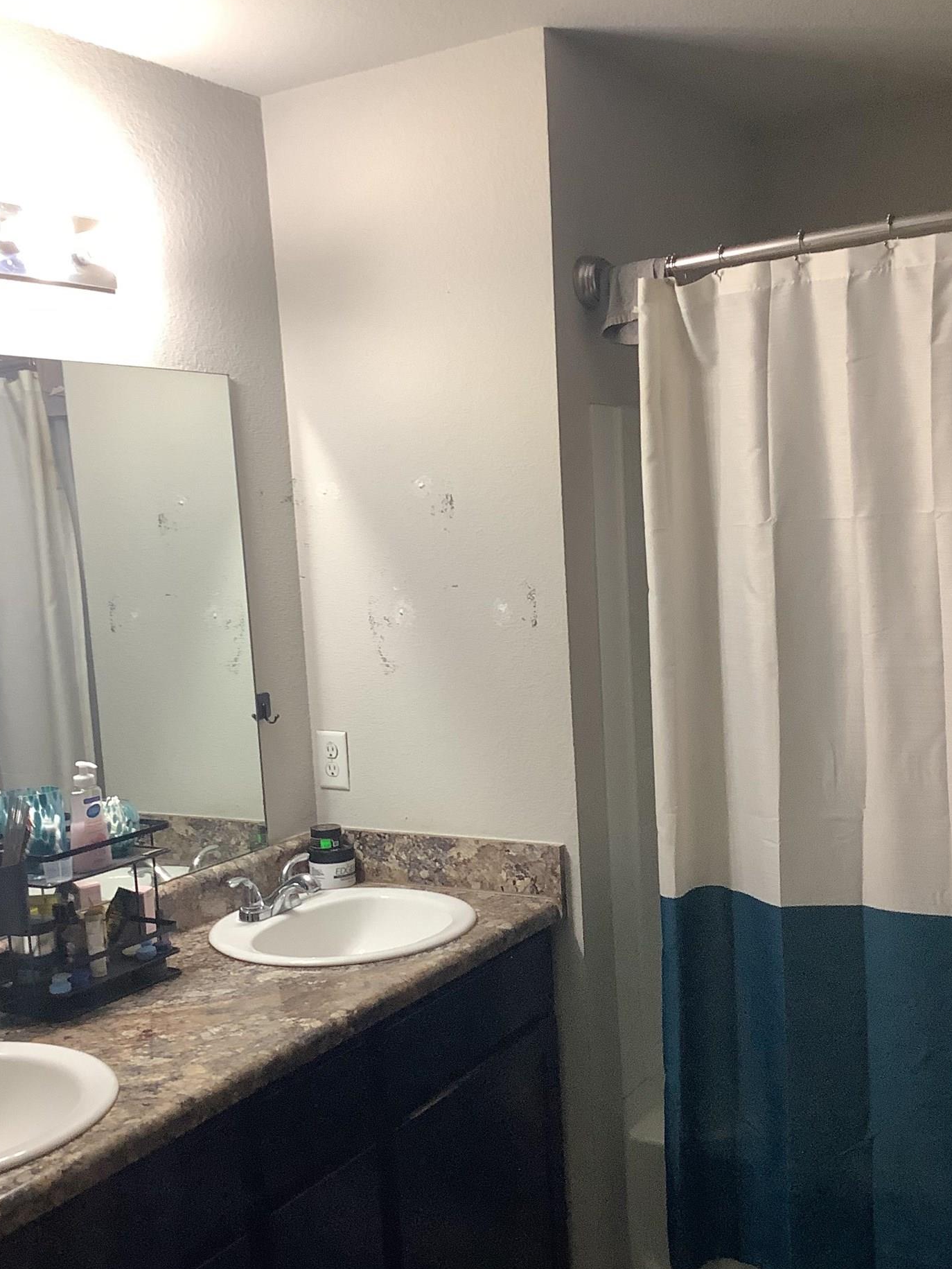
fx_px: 1430
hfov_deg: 36.8
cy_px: 733
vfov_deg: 47.7
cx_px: 461
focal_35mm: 39
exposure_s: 1/60
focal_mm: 3.3
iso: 100
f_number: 2.4
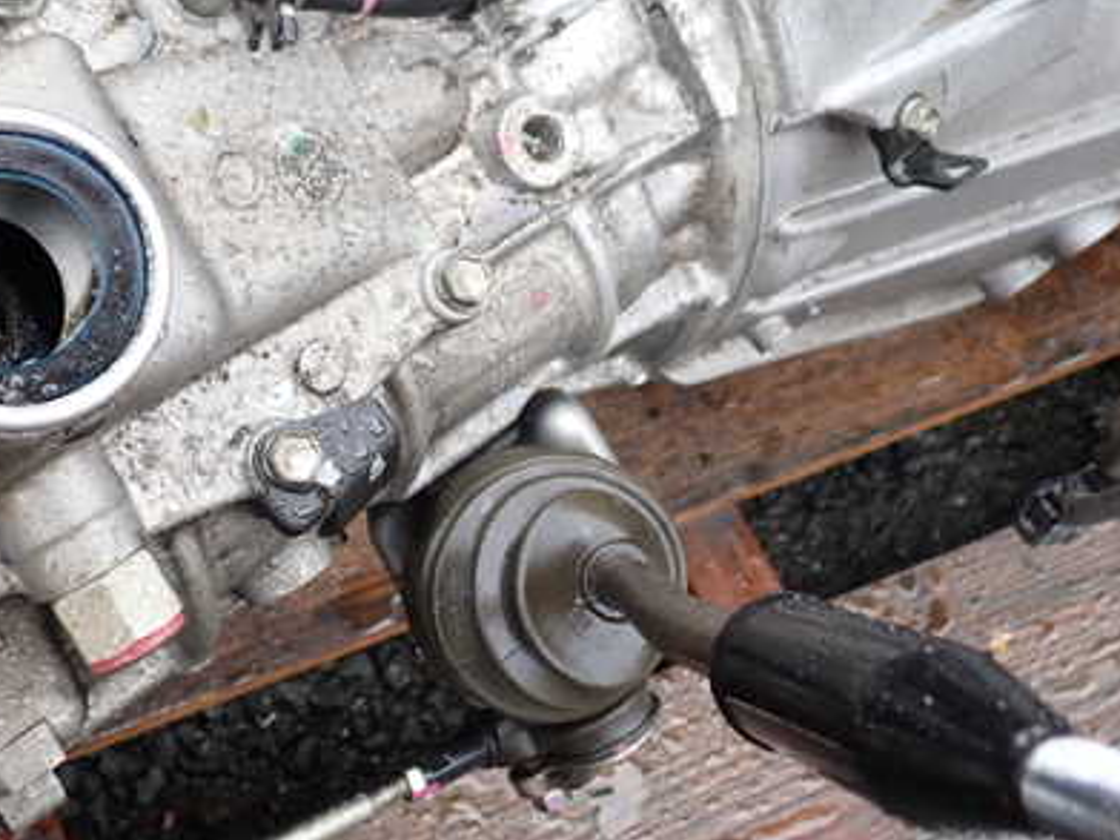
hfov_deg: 40.9
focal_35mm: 46
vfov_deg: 31.5
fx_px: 1488
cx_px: 401
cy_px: 410
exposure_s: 1/80
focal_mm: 5.4
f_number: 2.3
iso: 100
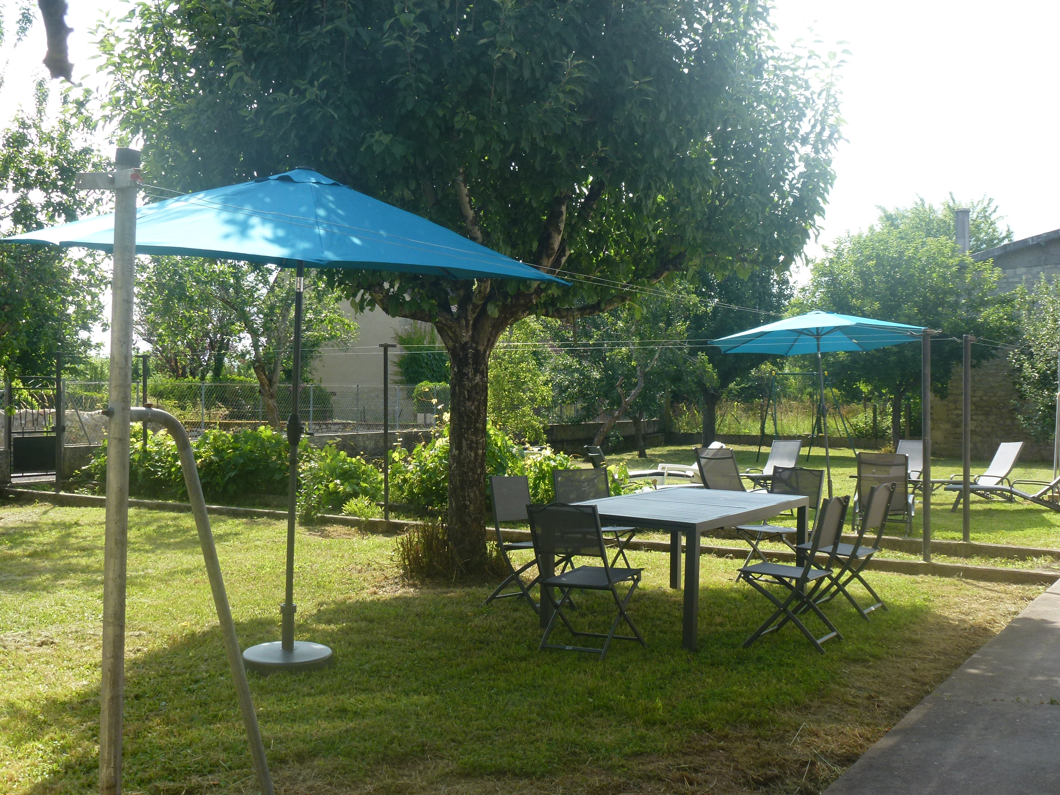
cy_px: 398
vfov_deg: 39.7
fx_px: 1102
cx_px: 530
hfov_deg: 51.4
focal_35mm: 36
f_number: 4
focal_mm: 6.4
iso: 100
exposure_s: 1/250
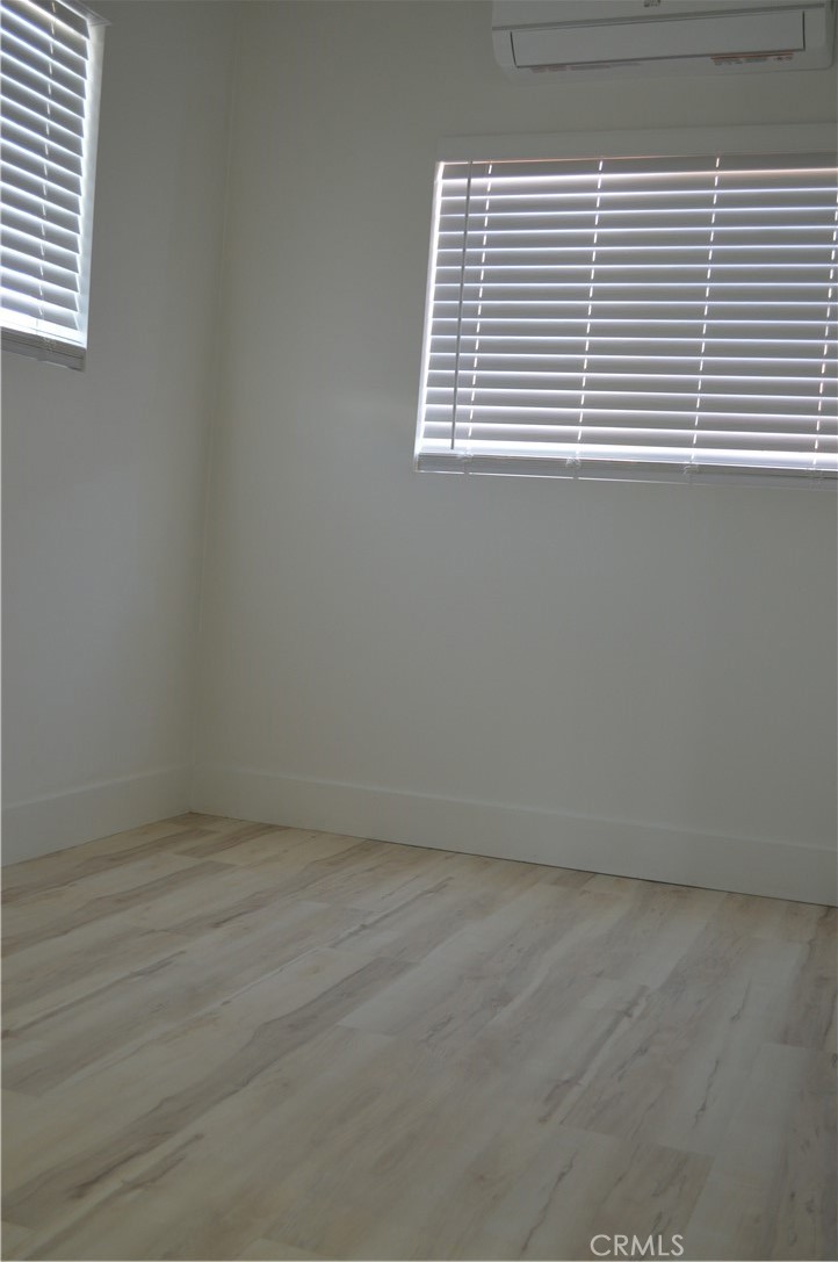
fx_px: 1365
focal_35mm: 39
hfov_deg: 34.1
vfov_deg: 49.6
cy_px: 631
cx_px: 419
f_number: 4.2
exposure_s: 1/30
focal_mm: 26
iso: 400
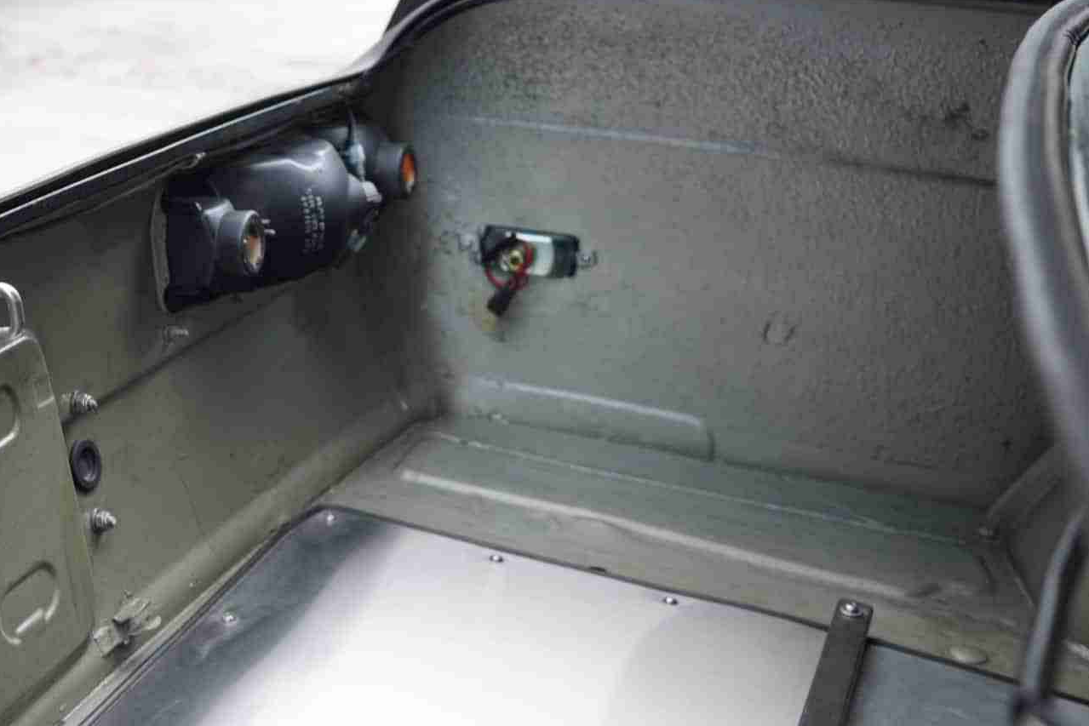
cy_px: 369
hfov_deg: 34.9
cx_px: 436
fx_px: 1724
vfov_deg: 23.8
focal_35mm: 57
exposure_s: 1/60
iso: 160
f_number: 4
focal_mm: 30
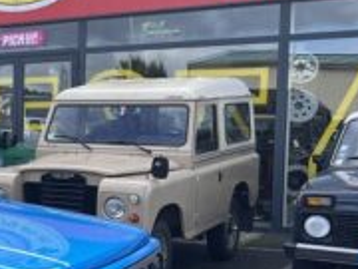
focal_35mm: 75
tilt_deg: -4.1
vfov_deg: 19.6
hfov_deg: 22.8
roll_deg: +0.1
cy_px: 171
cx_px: -125
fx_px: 776
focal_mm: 5.7
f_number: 1.5
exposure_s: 1/1079
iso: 50
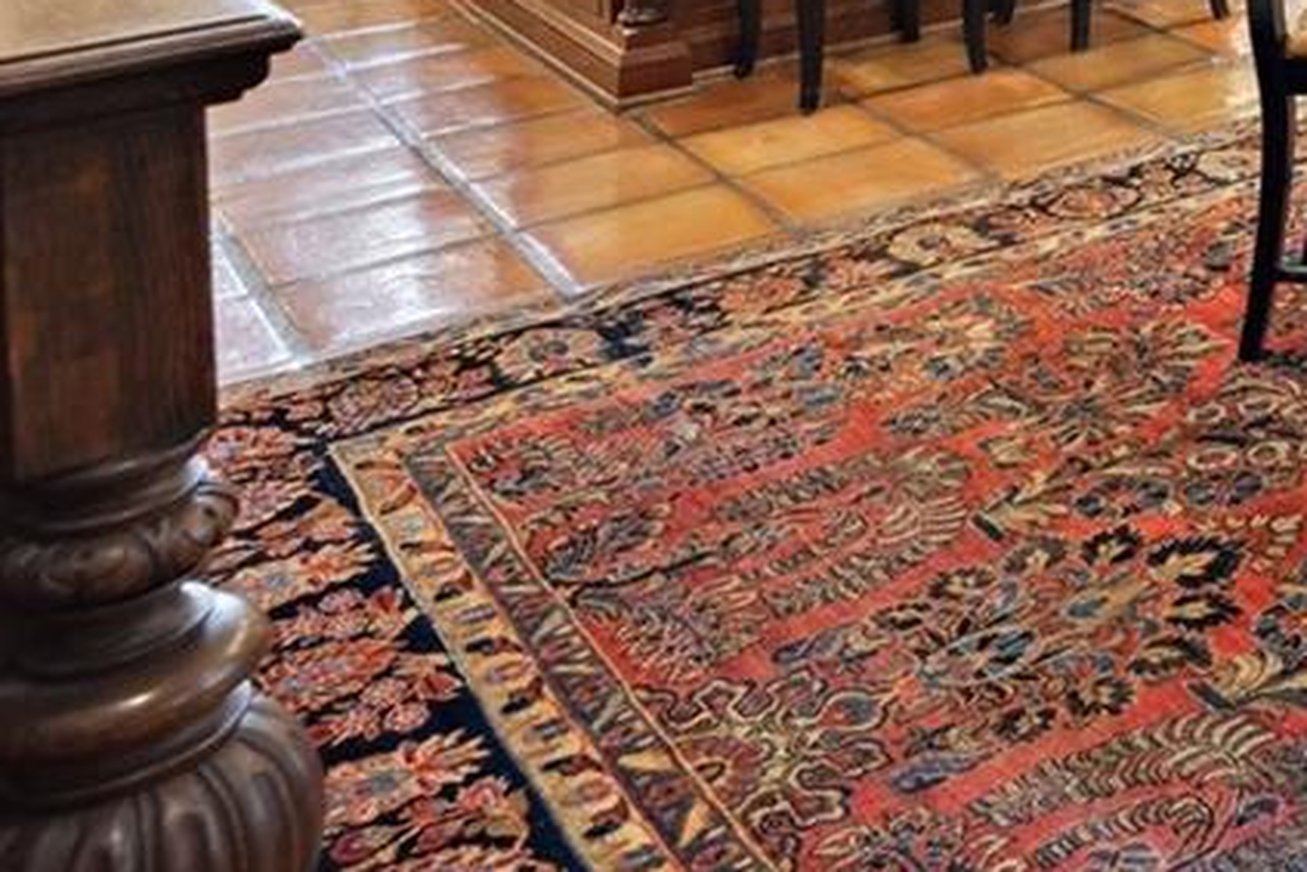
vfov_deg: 20.6
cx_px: 1977
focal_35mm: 53
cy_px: -544
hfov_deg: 26.6
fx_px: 1924
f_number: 8
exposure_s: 1/10
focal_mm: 14
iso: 400
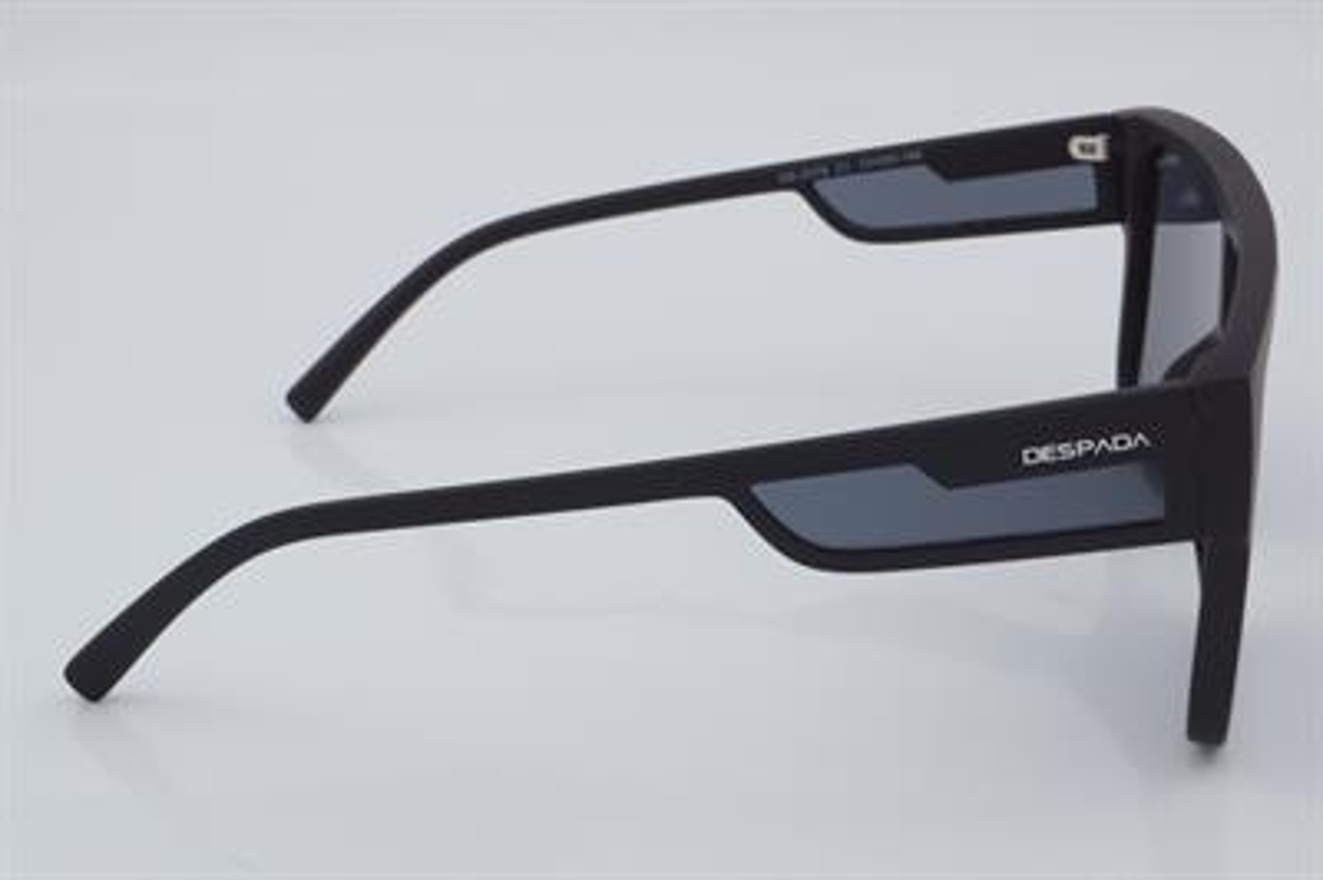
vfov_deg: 18.2
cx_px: 662
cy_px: 440
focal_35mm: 75
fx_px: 2754
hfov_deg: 27.0
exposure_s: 1/4
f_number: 32
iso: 100
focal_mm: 50
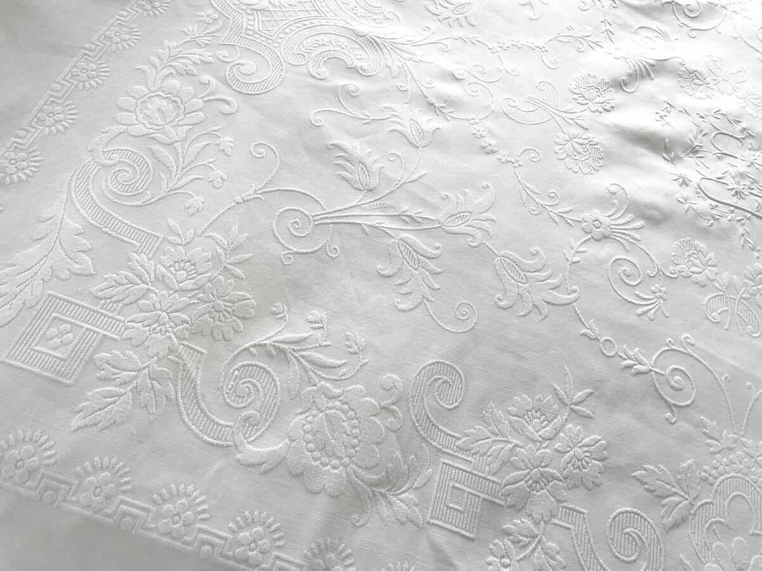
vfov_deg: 53.1
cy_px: 286
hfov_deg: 67.3
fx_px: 572
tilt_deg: -60.0
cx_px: 381
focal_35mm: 26
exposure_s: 1/293
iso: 32
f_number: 1.6
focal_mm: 4.2
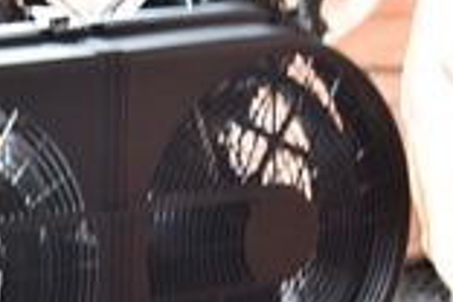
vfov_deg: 5.2
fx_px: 3329
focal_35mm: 265
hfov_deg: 7.8
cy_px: 418
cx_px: 20
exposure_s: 1/40
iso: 1250
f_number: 6.3
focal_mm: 55
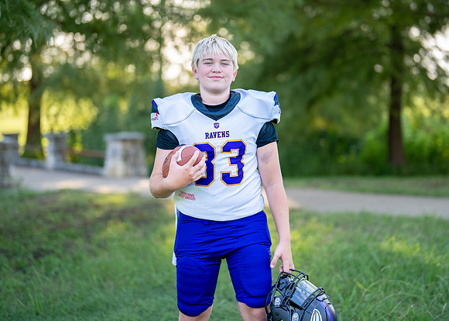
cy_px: 132
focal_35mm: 64
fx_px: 811
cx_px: 233
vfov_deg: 22.3
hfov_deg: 30.9
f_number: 1.2
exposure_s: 1/1250
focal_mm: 50
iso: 160
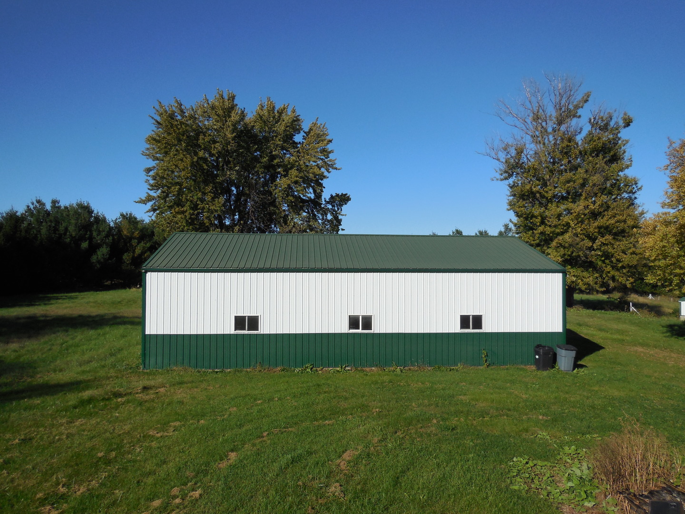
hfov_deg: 69.4
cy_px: 257
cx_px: 342
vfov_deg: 54.9
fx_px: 495
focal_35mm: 25
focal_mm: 4.5
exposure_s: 1/640
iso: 125
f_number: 6.2
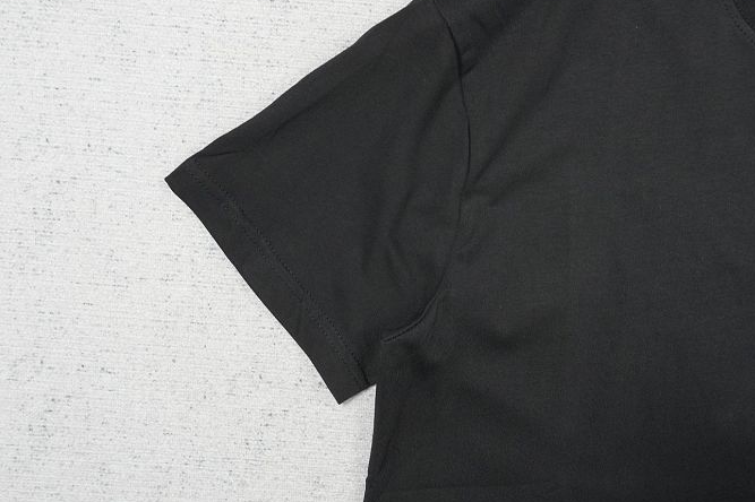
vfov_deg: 36.8
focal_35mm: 36
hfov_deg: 53.1
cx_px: 398
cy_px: 212
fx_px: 755
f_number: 10
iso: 1600
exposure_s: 1/100
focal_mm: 20
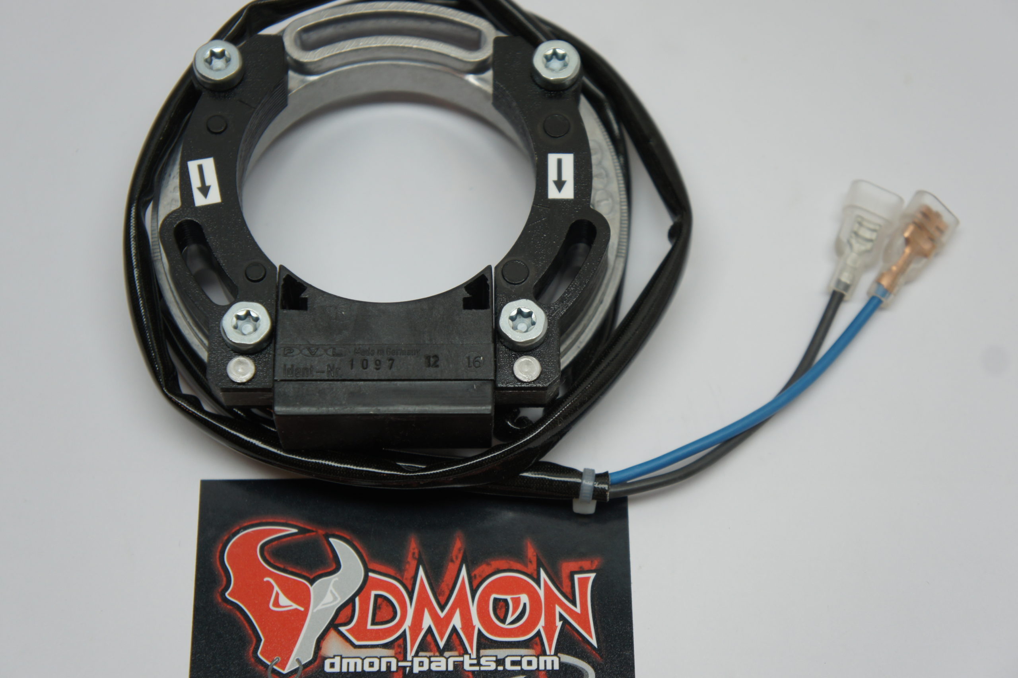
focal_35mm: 66
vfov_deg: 20.6
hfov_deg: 30.5
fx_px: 1865
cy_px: 339
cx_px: 509
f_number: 5
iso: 200
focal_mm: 44
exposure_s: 1/80
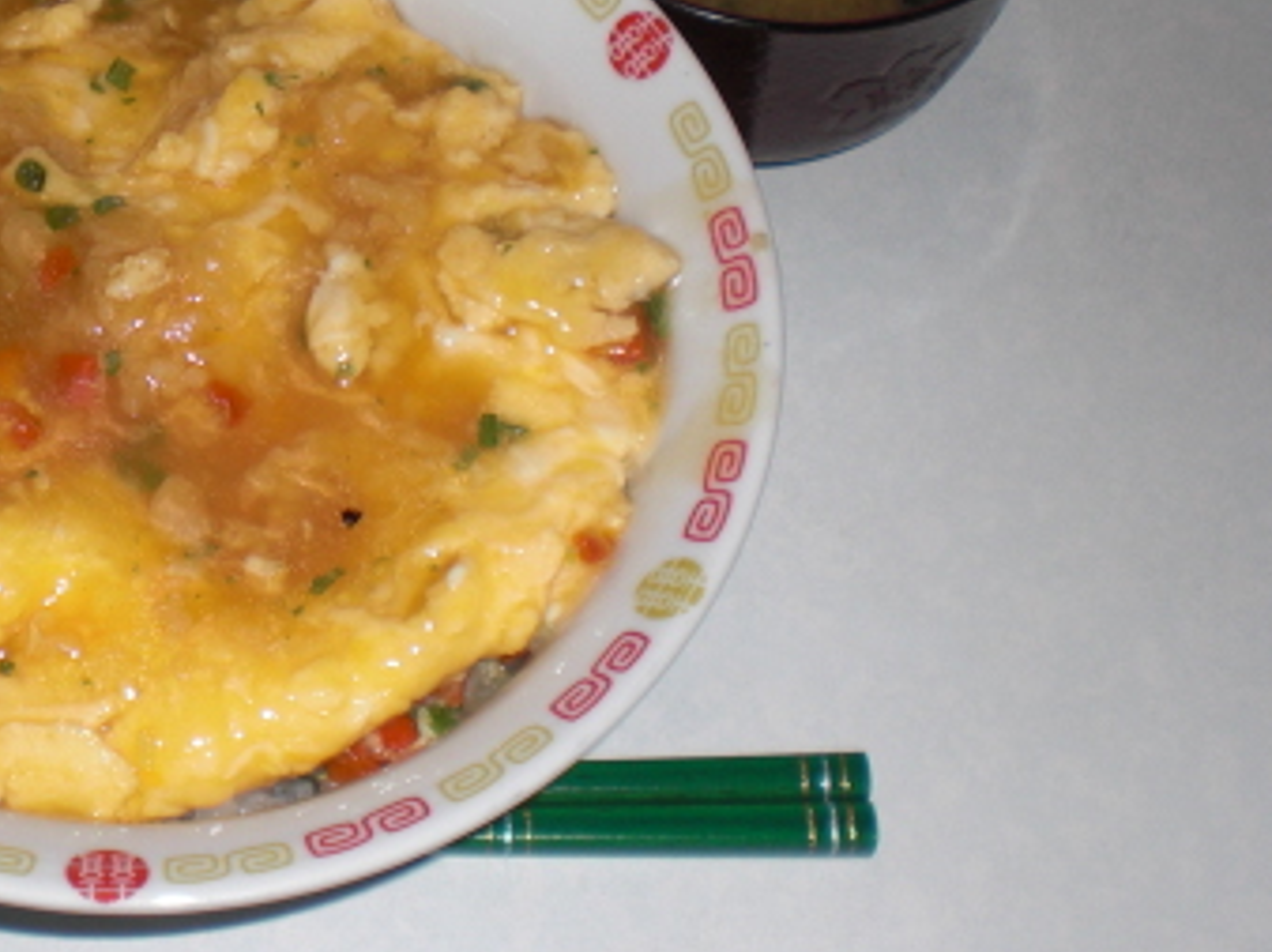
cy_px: 162
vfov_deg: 20.1
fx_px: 2644
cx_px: 184
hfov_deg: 26.4
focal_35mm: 72
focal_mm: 6.3
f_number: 3.1
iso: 64
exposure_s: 1/60
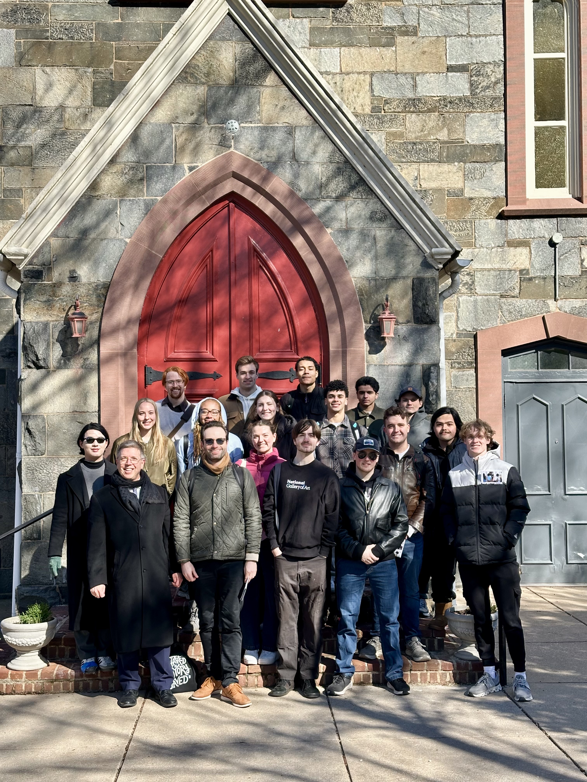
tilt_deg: +2.4
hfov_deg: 30.3
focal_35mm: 48
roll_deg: +0.1
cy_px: 391
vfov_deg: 39.7
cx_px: 294
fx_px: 1085
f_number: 1.78
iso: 64
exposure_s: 1/1095
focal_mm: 6.86
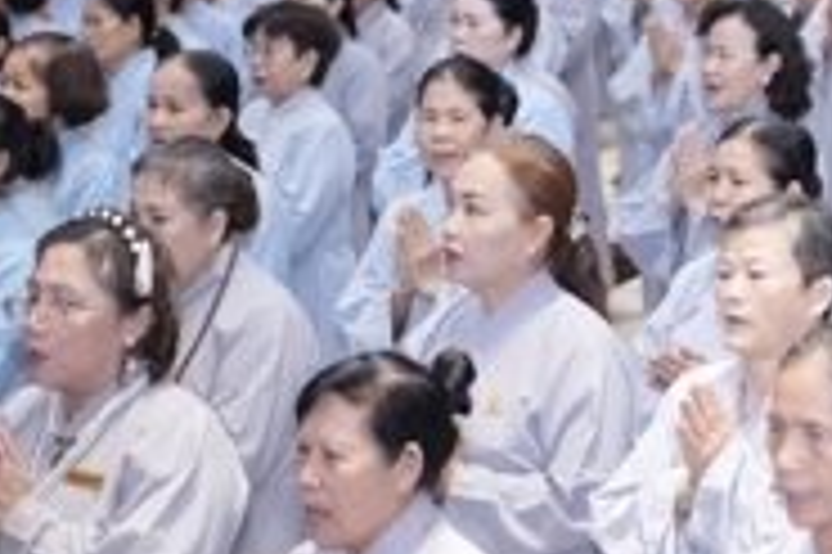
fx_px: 2840
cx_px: 1097
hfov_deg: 15.8
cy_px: -34
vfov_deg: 11.0
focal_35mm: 123
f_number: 2
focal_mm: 35
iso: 800
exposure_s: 1/200
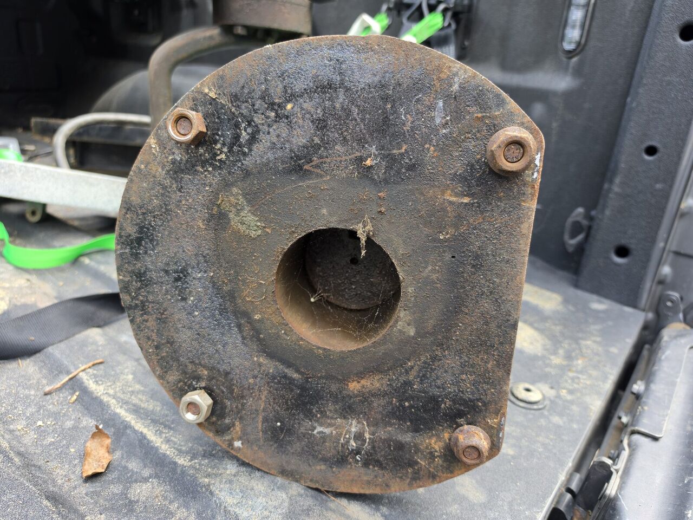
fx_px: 460
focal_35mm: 23
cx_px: 346
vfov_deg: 58.9
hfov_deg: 73.9
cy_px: 260
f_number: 1.4
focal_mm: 6.5
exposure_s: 1/180
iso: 25
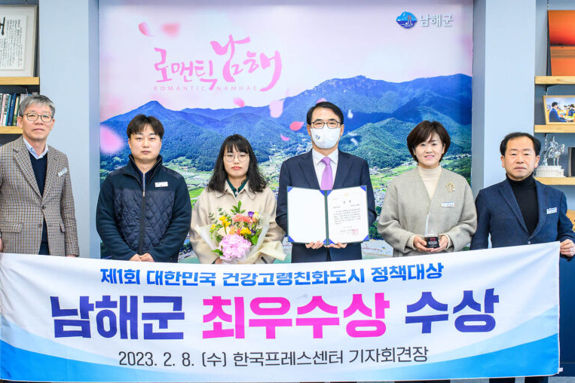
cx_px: 281
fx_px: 750
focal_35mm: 47
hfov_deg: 41.9
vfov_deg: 28.6
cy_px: 190
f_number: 4
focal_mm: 35
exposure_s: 1/200
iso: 1600
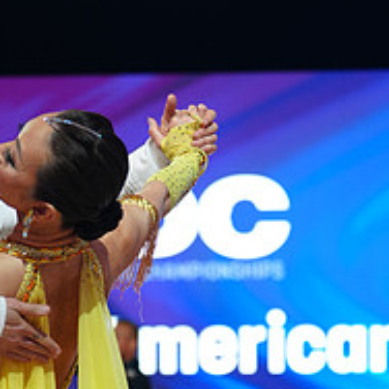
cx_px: 51
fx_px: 2339
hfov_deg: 9.5
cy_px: 459
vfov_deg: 9.4
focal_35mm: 184
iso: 640
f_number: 2.8
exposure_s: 1/400
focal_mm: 70
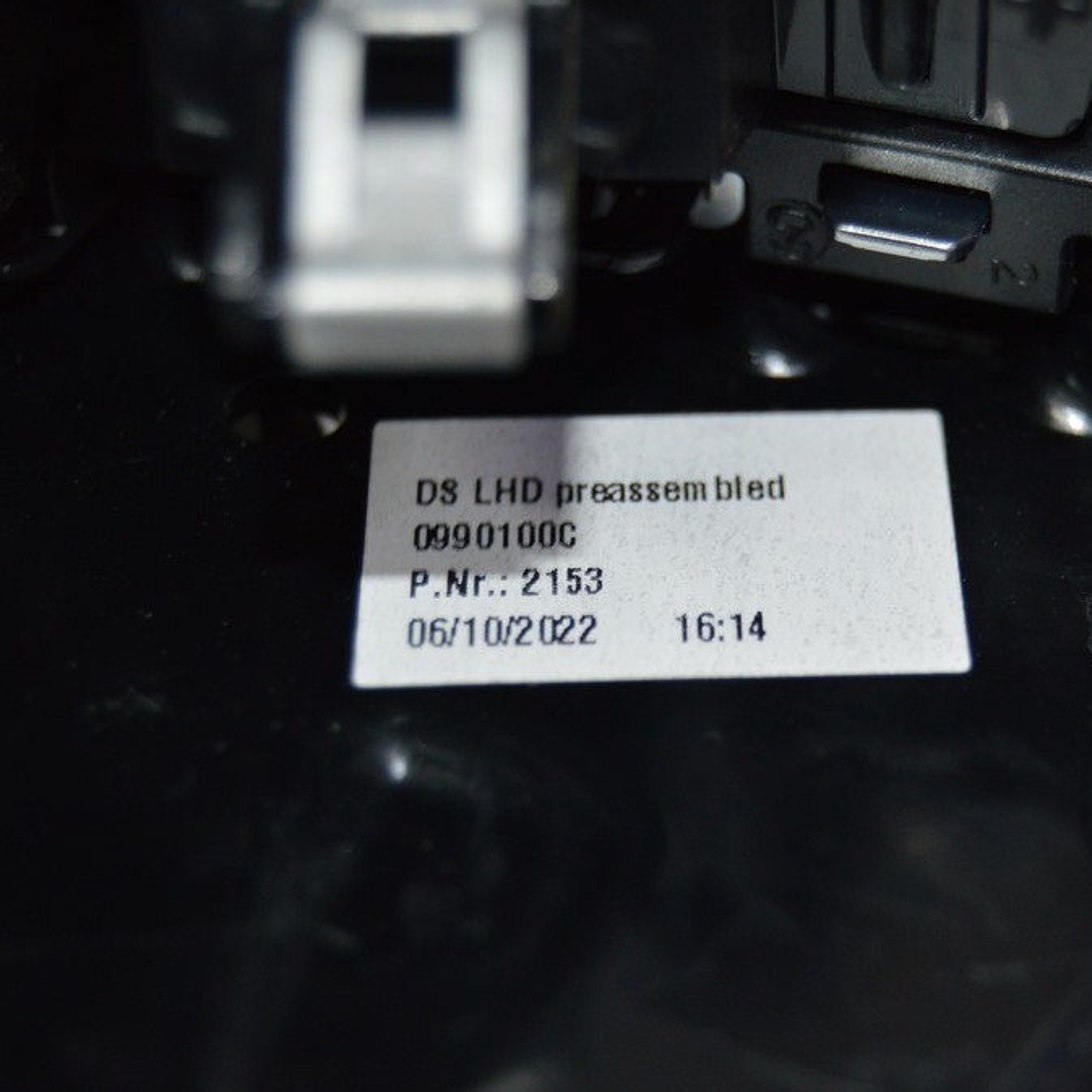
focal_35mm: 107
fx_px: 3806
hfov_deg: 16.2
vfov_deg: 16.3
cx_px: 818
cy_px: 546
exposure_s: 1/60
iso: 900
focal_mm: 55
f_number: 5.6
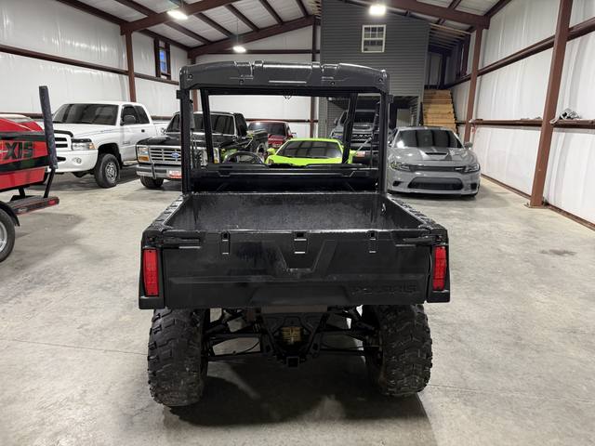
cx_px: 298
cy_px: 223
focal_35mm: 24
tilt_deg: -12.5
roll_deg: -1.1
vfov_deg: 56.8
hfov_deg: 71.6
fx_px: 413
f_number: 1.78
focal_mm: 6.76
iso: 400
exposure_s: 1/60
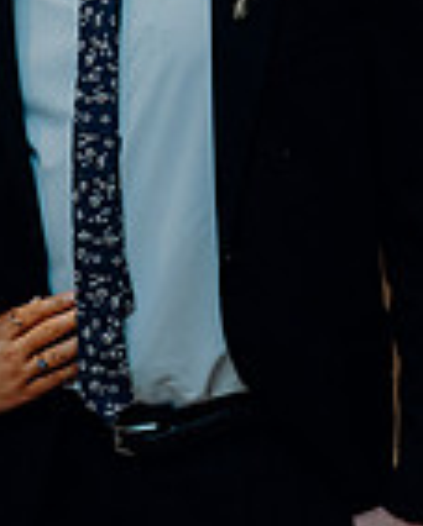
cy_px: 182
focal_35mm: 116
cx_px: 45
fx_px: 1811
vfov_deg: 16.5
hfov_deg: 13.2
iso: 3200
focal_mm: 39
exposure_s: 1/125
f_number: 3.5
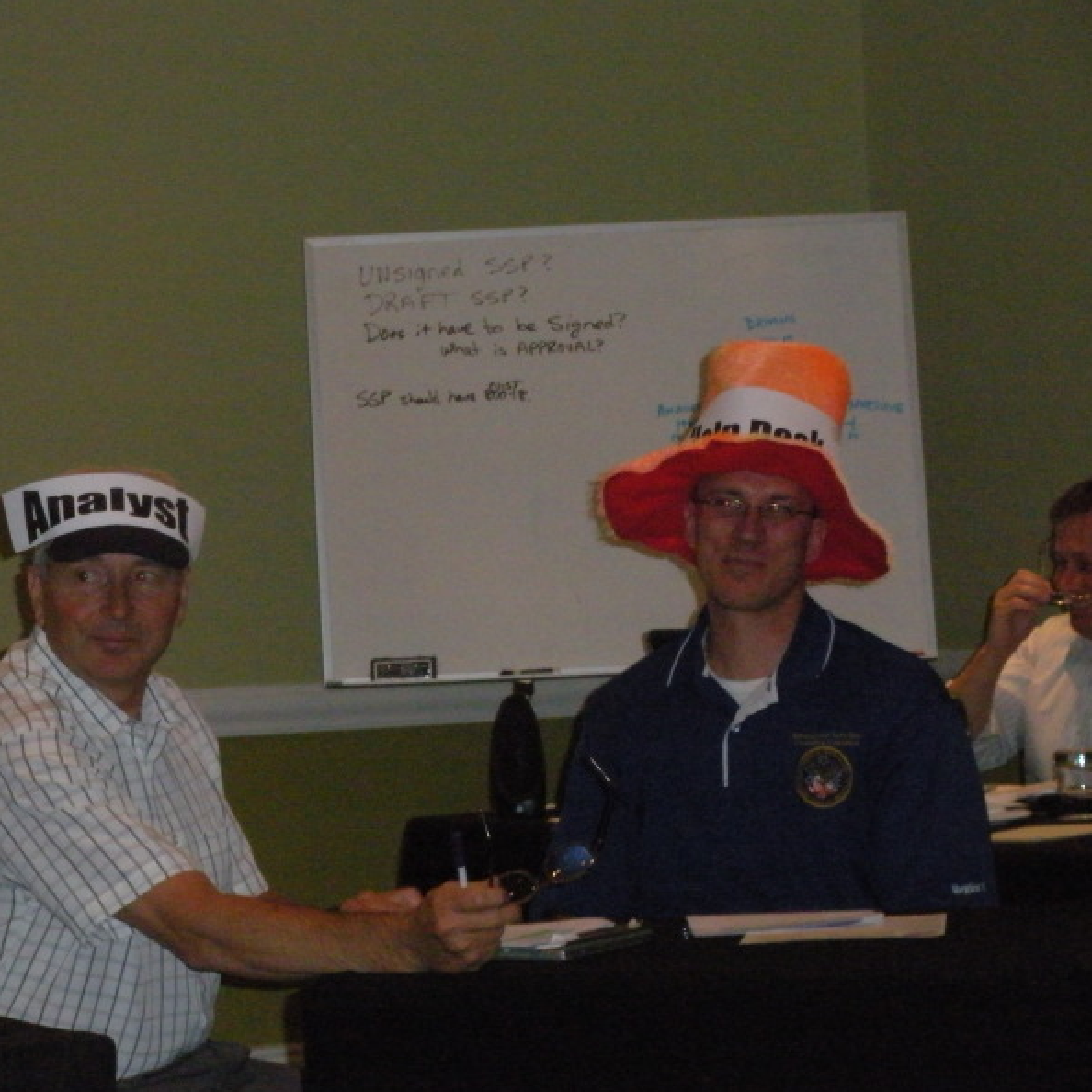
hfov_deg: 14.6
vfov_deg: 14.7
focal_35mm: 119
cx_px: 452
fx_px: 4247
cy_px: 550
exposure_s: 1/125
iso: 800
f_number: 5
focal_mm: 17.4
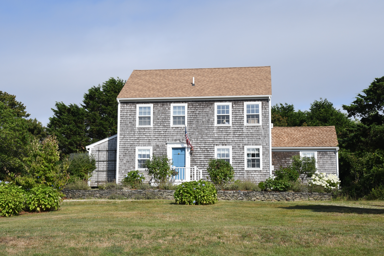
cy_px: 128
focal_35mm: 51
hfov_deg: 38.9
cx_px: 192
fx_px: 544
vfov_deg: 26.5
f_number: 13
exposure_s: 1/640
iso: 400
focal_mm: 34
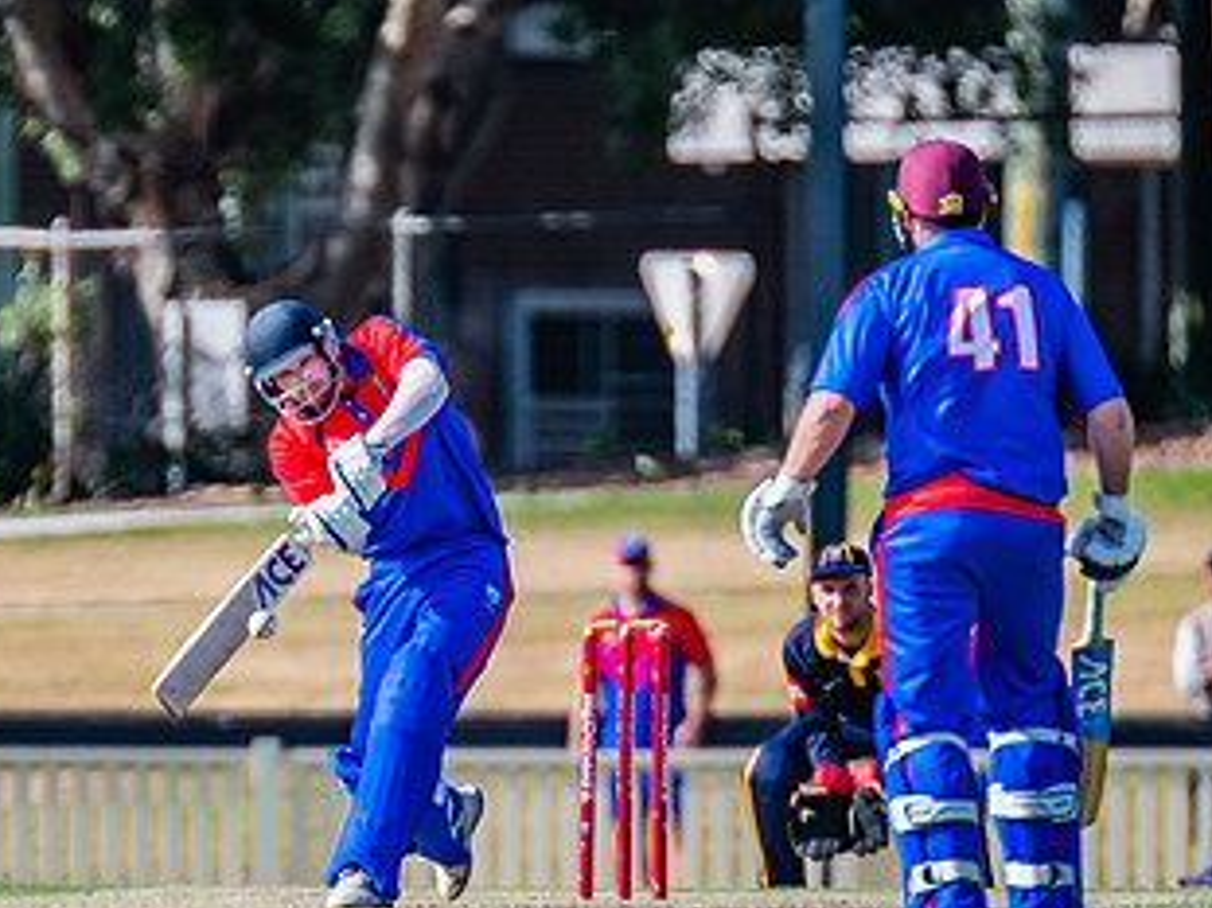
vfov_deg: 1.2
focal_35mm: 1281
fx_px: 44834
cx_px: 320
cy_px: 493
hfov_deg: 1.5
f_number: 5.6
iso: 720
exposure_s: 1/2000
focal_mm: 600
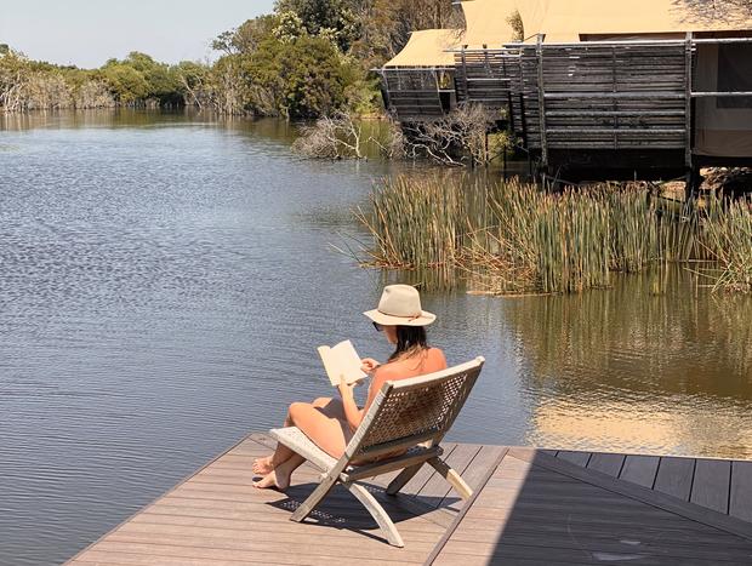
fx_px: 1131
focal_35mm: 52
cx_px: 376
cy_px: 283
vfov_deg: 28.1
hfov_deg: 36.8
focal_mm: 6
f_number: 2
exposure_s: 1/1115
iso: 20
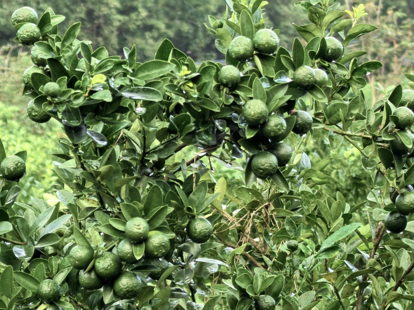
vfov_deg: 7.2
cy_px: 155
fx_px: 2464
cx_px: 207
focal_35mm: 206
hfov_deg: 9.6
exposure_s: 1/100
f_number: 2.1
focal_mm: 15
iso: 80
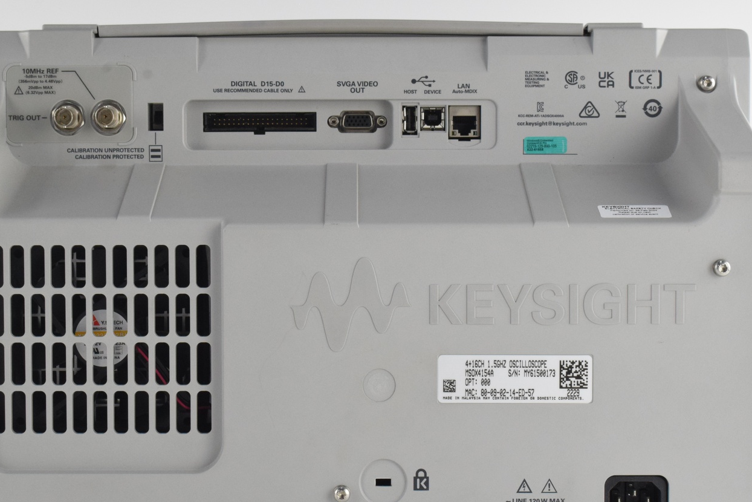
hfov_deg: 25.0
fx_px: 1692
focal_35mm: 81
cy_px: 292
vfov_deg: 16.9
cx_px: 335
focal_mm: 42
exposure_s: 1/60
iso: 1600
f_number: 18
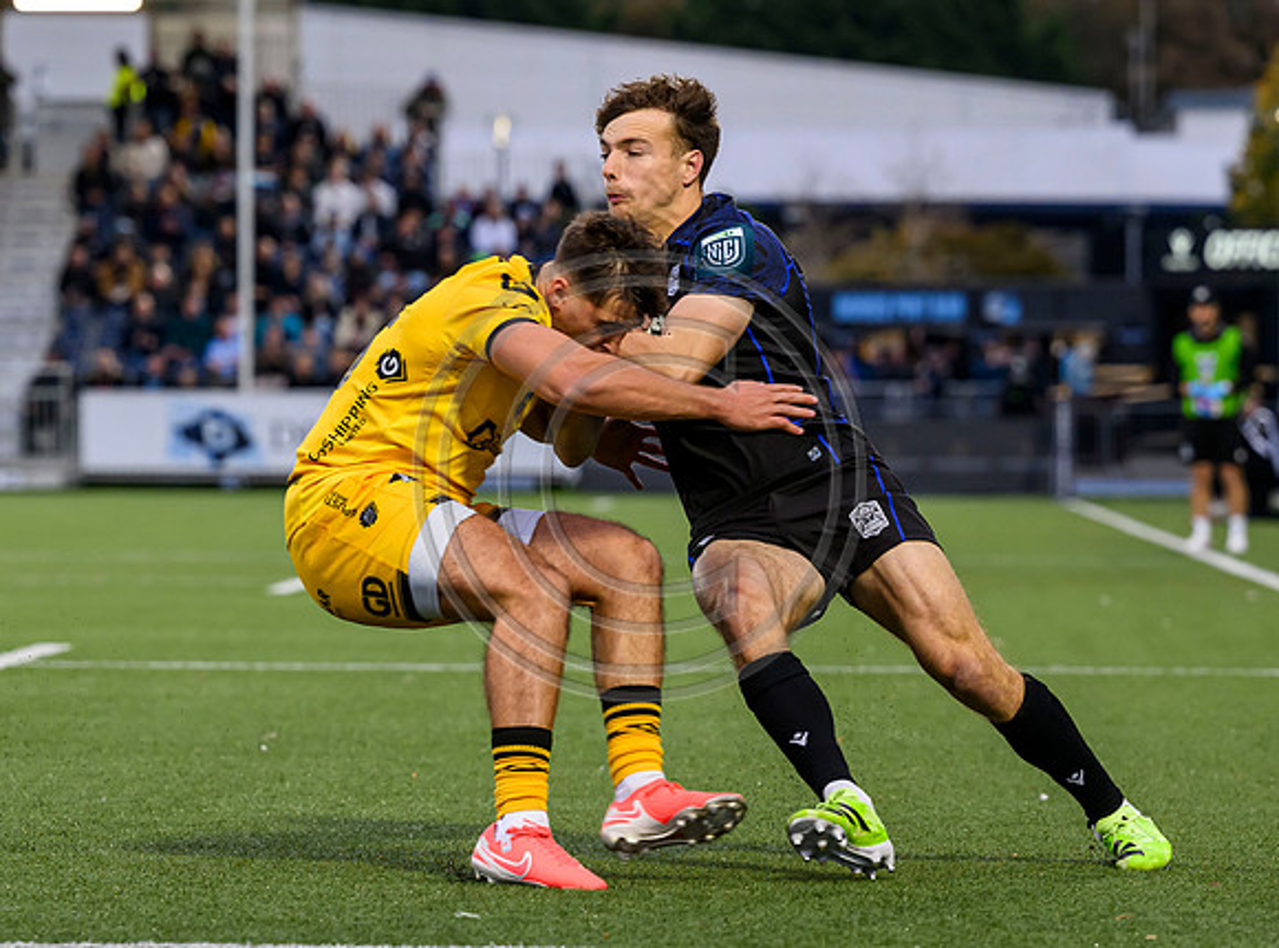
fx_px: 9224
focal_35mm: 251
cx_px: 707
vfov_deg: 5.9
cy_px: 637
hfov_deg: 7.9
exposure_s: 1/1000
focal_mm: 145
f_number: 4
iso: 1250
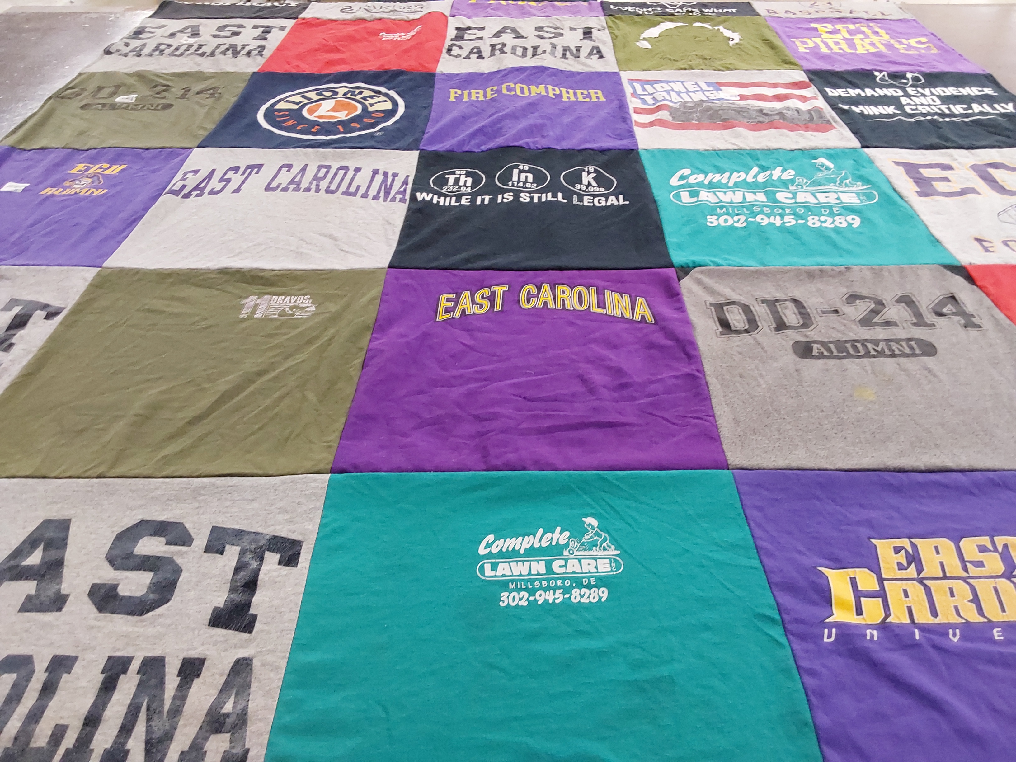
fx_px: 822
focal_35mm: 28
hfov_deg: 63.4
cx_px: 508
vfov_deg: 49.7
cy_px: 381
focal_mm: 2.91
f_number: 1.9
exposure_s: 1/60
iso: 200
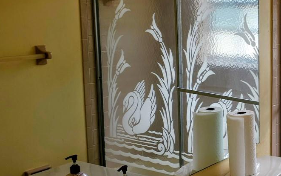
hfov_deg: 32.5
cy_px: 88
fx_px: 452
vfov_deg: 22.0
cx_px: 264
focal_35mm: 59
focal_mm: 6.3
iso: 20
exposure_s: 1/60
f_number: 1.7
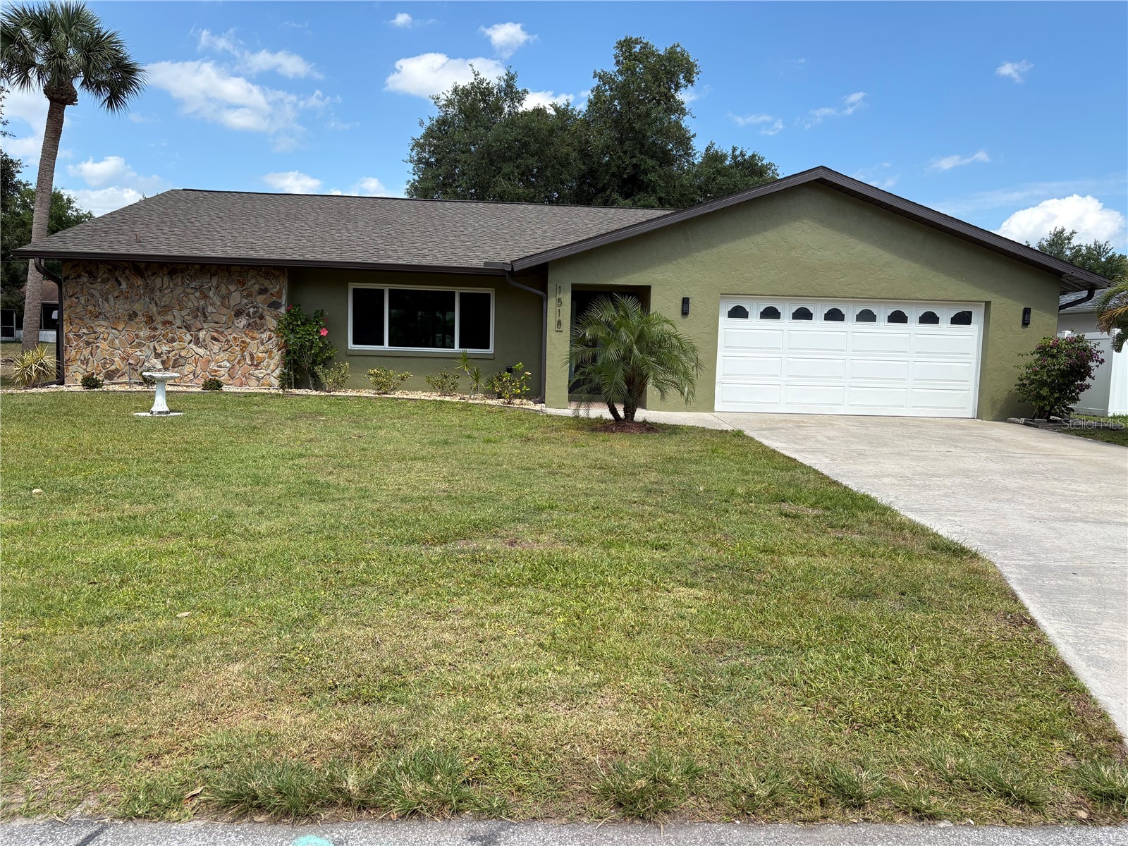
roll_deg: -0.9
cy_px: 423
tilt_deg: -4.8
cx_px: 564
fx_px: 847
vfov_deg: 53.1
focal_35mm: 26
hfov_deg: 67.3
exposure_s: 1/2283
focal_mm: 5.96
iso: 50
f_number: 1.6
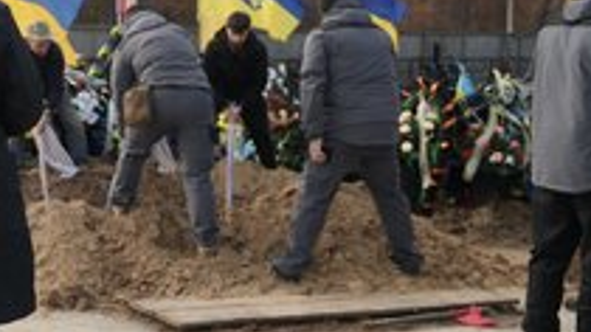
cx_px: 53
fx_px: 1065
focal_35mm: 68
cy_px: 136
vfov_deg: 17.7
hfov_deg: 29.6
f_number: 2.8
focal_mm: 34
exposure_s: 1/160
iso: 200
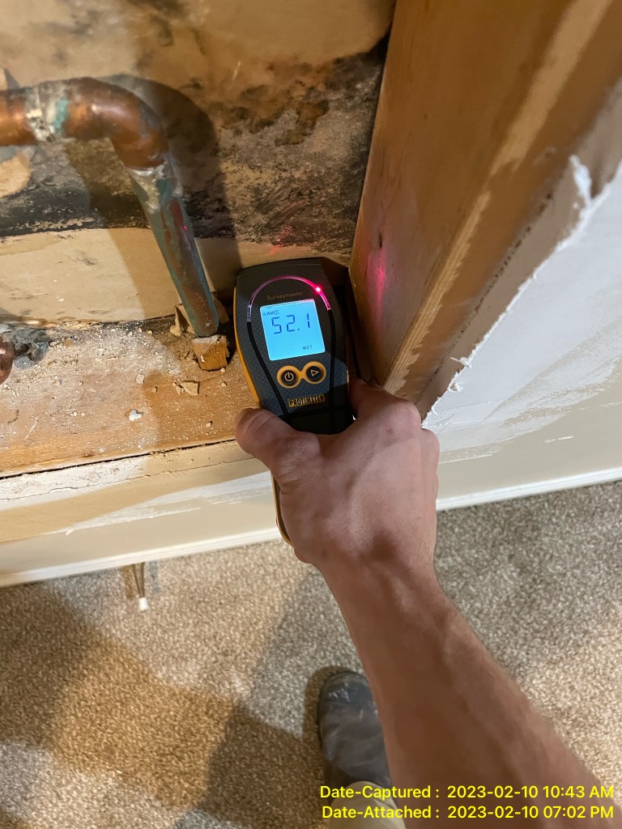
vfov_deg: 67.3
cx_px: 311
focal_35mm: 26
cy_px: 414
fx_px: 623
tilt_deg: -76.3
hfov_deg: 53.1
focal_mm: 4.2
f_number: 1.6
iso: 500
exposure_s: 1/40
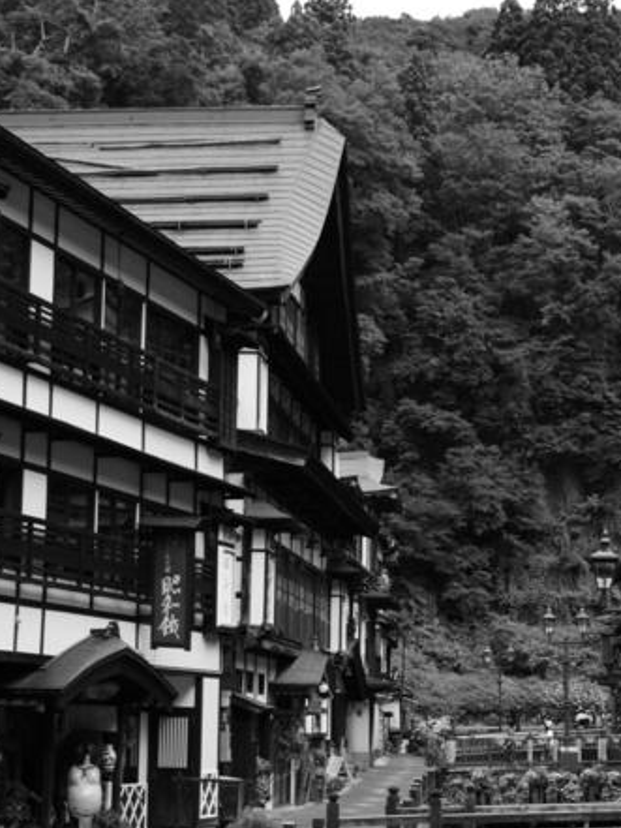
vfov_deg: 22.5
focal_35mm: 87
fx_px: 2080
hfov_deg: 16.9
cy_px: 428
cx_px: 434
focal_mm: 26
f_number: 4
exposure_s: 1/4000
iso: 1000
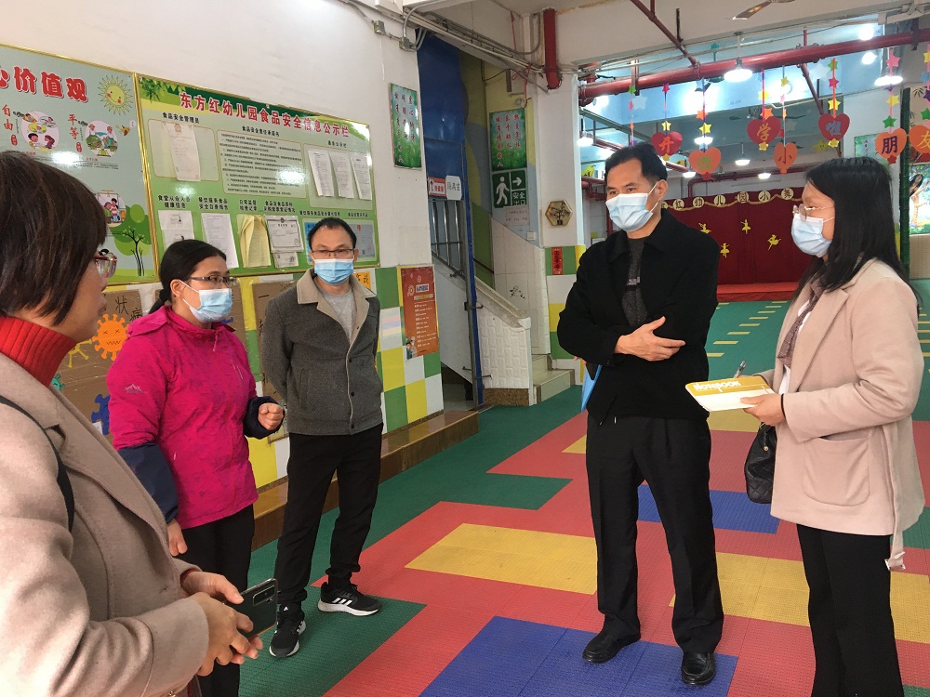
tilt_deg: -5.7
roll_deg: +3.1
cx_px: 465
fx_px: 779
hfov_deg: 61.7
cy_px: 348
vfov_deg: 48.2
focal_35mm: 29
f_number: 2.2
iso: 64
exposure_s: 1/33
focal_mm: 4.15
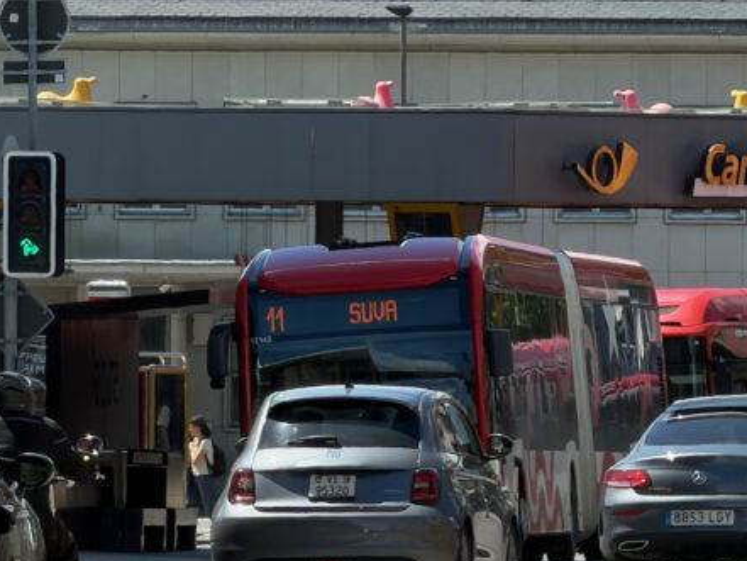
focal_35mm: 598
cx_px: 188
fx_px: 12908
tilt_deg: -1.5
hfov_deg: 3.3
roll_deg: -0.8
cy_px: 512
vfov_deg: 2.5
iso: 25
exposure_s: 1/639
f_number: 2.8
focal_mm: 16.89
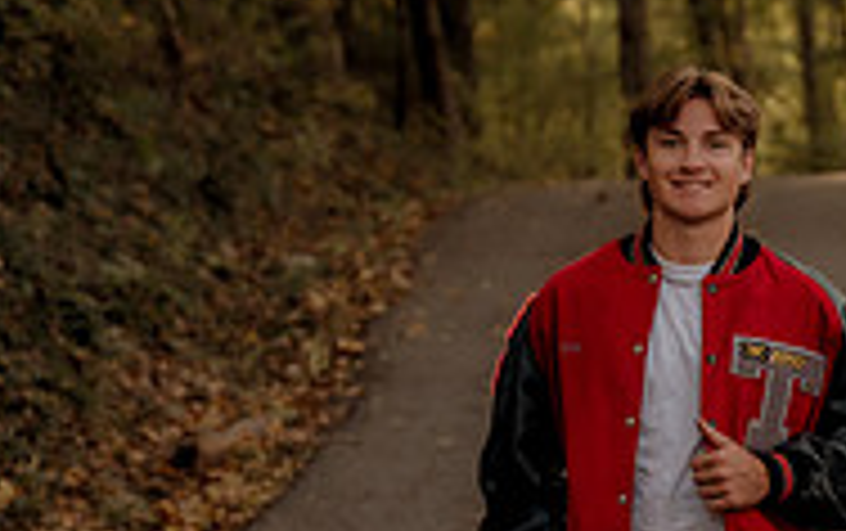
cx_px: 644
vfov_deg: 5.1
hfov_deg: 8.2
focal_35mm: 256
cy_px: 544
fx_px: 5909
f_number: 3.2
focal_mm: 70
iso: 200
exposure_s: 1/100
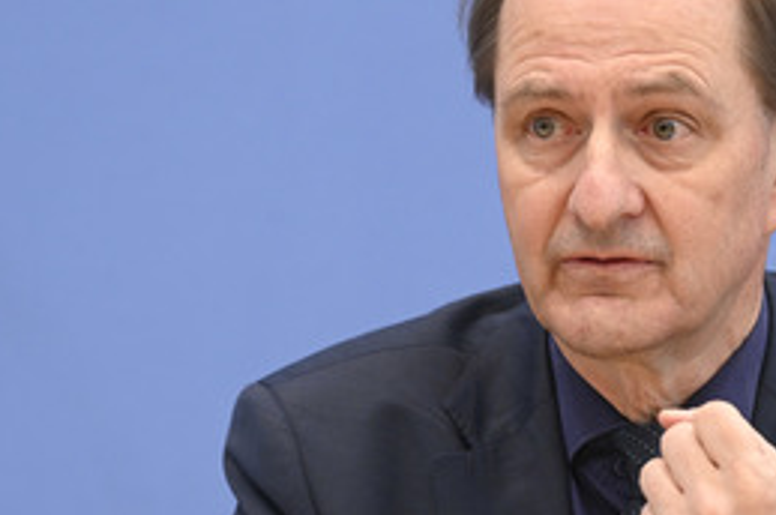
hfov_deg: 9.8
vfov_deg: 6.6
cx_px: 673
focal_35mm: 209
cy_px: 278
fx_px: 4499
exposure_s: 1/320
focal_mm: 120
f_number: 5.6
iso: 3200
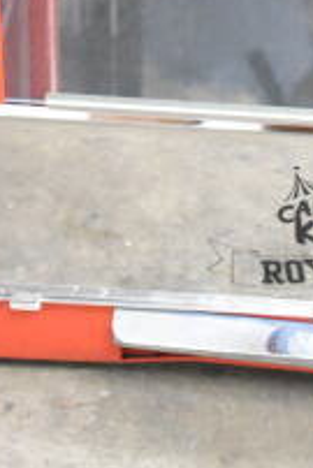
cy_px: -327
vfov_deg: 13.2
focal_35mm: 142
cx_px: 348
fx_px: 1852
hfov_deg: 9.6
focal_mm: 21
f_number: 3.8
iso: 6400
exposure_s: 1/30
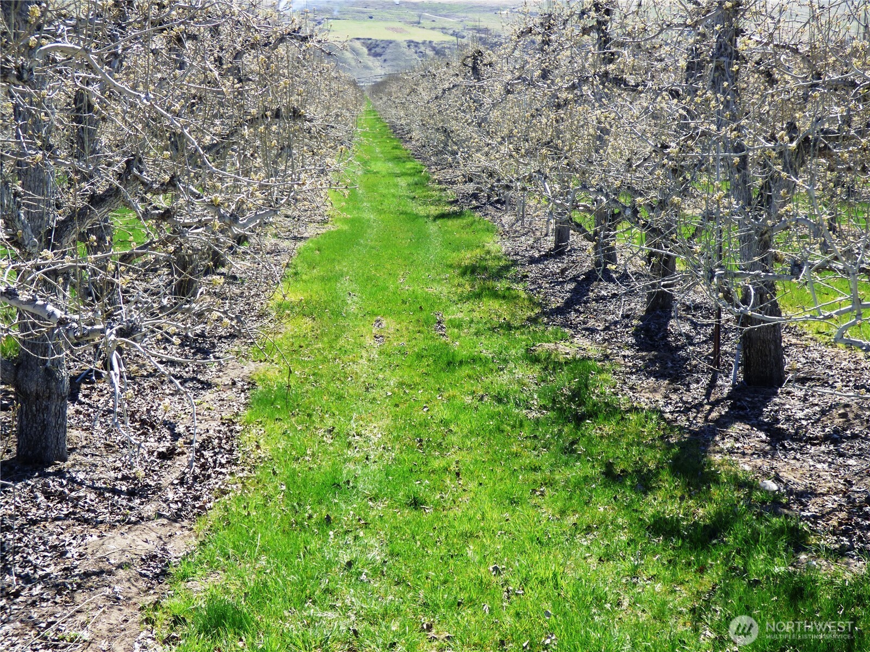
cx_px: 435
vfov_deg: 29.1
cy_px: 326
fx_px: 1257
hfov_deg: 38.2
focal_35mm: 50
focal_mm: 8.68
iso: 100
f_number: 3.8
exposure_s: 1/400
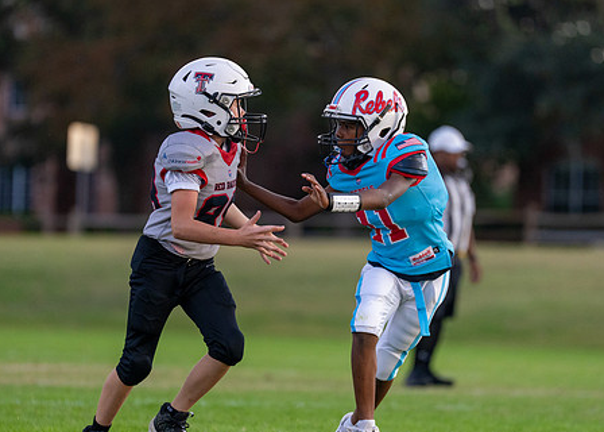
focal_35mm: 342
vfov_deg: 4.2
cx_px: 301
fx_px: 5867
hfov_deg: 5.9
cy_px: 231
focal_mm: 200
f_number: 2.8
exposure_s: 1/1600
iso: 1000
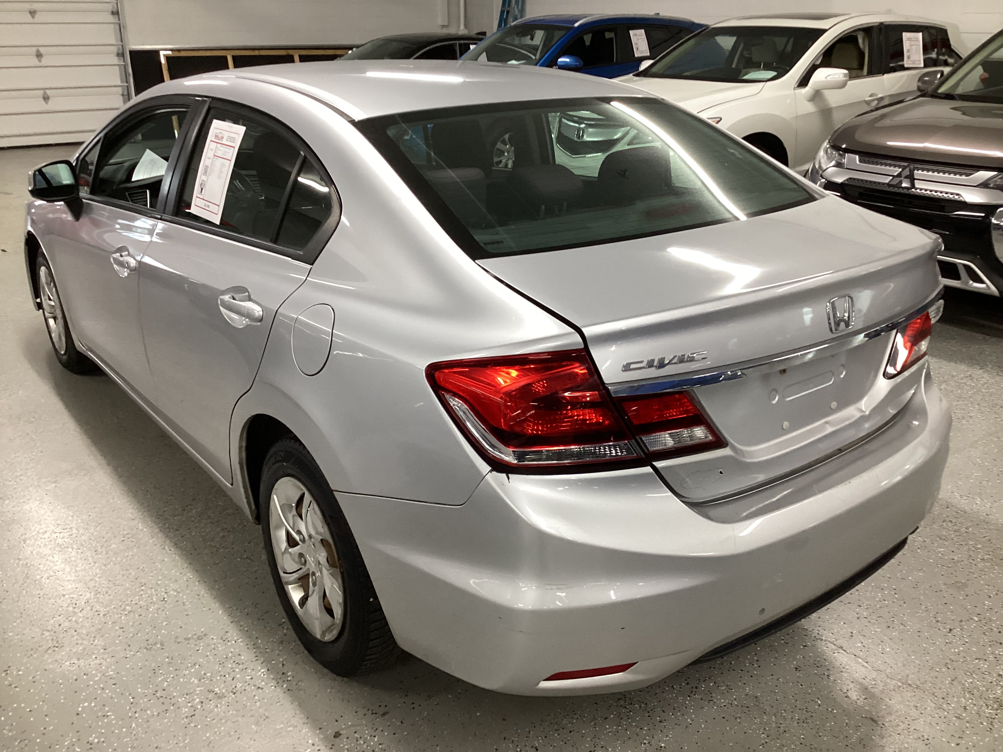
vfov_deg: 45.4
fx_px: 898
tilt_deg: -22.9
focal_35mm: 31
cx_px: 502
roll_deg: -1.1
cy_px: 376
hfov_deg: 58.4
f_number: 2.4
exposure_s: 1/60
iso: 200
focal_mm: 3.3
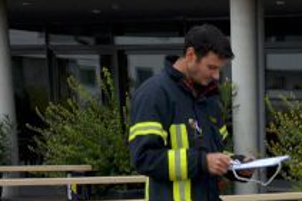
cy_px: 306
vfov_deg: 10.9
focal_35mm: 120
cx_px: 419
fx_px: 1005
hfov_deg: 16.0
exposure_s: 1/1000
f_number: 4
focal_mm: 26
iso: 800
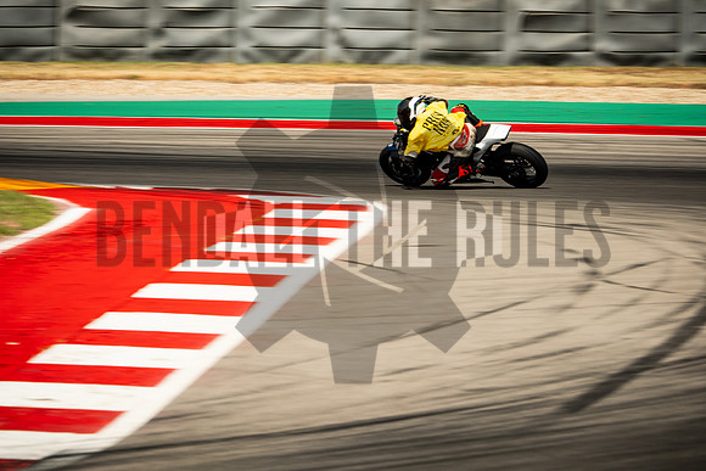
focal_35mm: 420
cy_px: 236
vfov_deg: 3.3
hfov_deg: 4.9
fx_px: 8238
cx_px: 353
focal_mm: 280
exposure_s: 1/160
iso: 160
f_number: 10
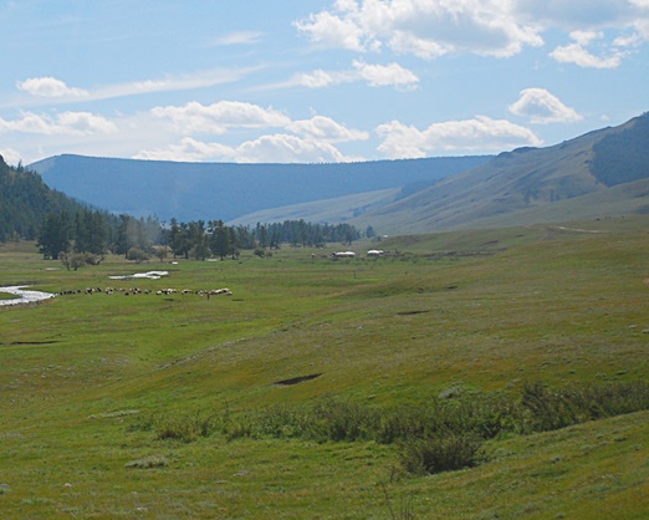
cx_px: 198
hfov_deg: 17.7
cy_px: 275
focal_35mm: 108
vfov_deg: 14.3
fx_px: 2075
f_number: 5.6
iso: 400
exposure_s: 1/3200
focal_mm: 50
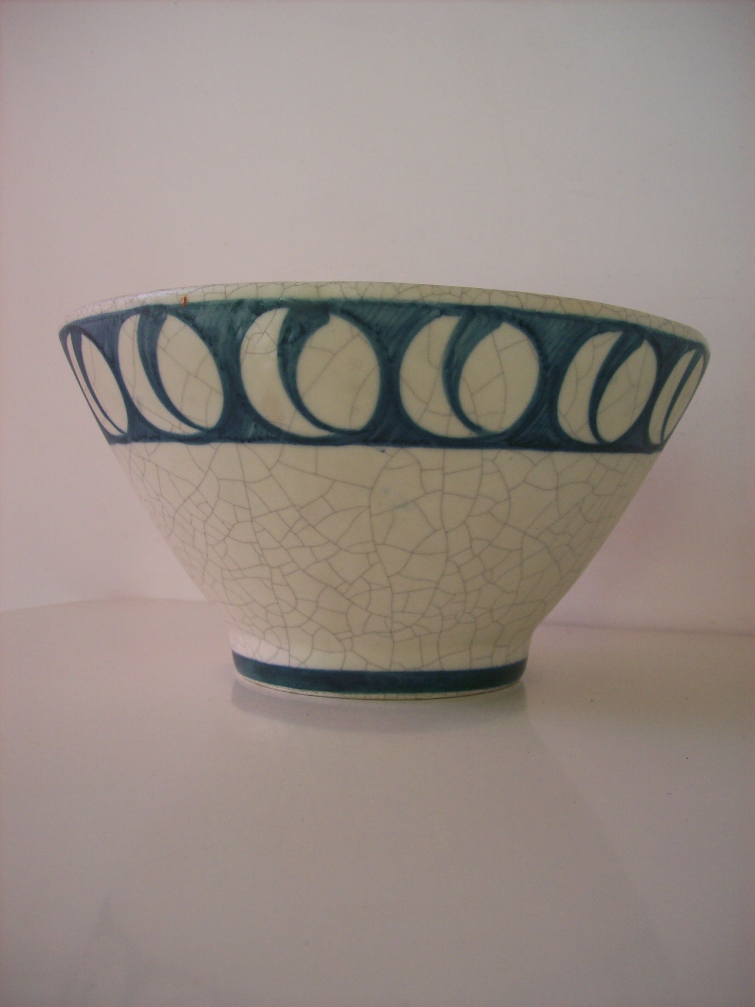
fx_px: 1048
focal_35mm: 36
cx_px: 378
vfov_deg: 51.4
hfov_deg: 39.6
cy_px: 504
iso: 80
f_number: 2.7
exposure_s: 1/72.6
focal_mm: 6
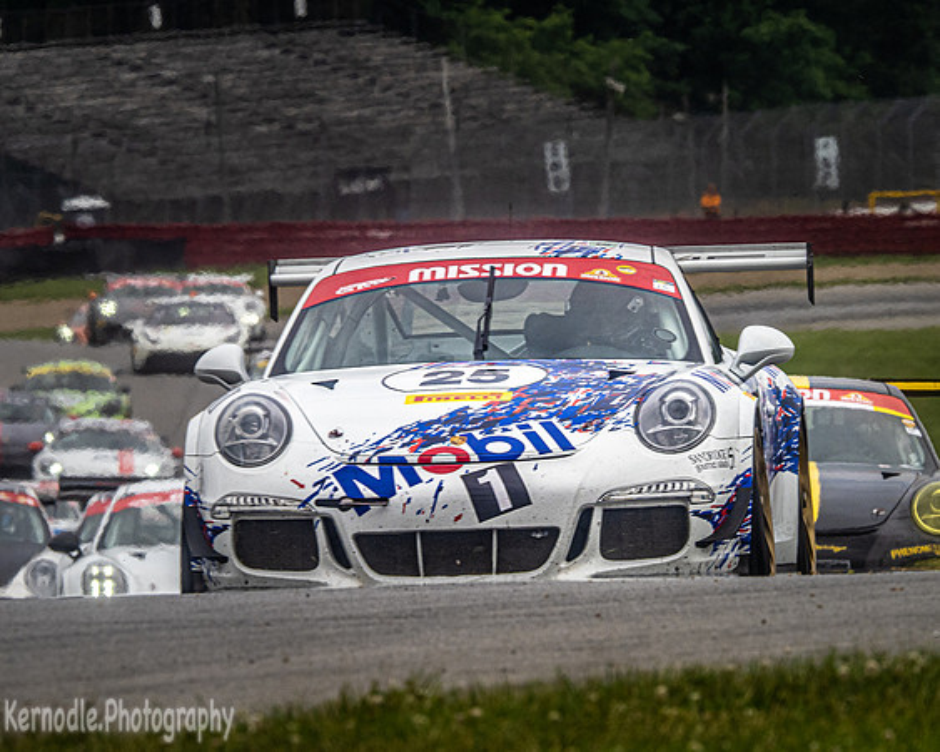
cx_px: 423
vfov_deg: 1.7
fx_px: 25098
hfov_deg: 2.1
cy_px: 364
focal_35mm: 902
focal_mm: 420
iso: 320
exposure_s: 1/320
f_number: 13
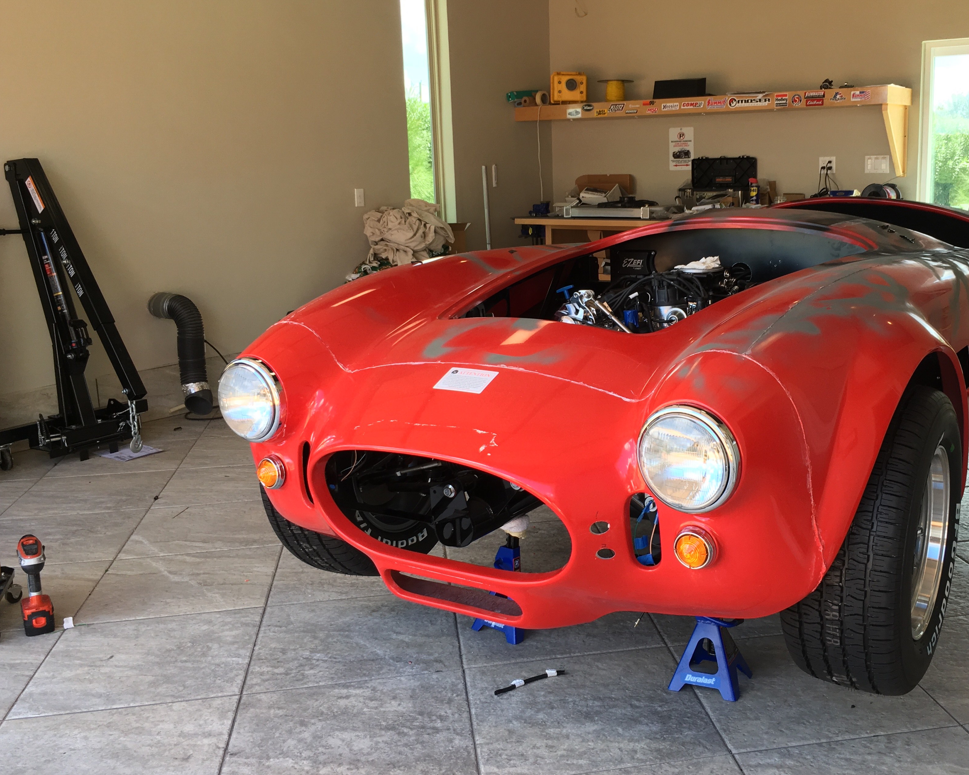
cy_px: 342
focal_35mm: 36
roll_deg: +1.9
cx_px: 604
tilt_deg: -9.2
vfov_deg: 41.1
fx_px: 1032
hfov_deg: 49.8
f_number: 2.2
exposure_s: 1/120
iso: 32
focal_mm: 4.15
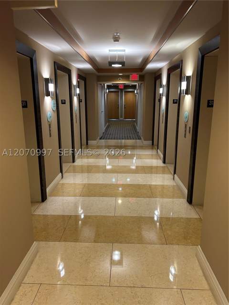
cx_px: 114
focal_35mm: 26
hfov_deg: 53.1
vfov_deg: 67.3
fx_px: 229
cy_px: 152
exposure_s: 1/60
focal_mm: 5.7
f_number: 1.5
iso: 200
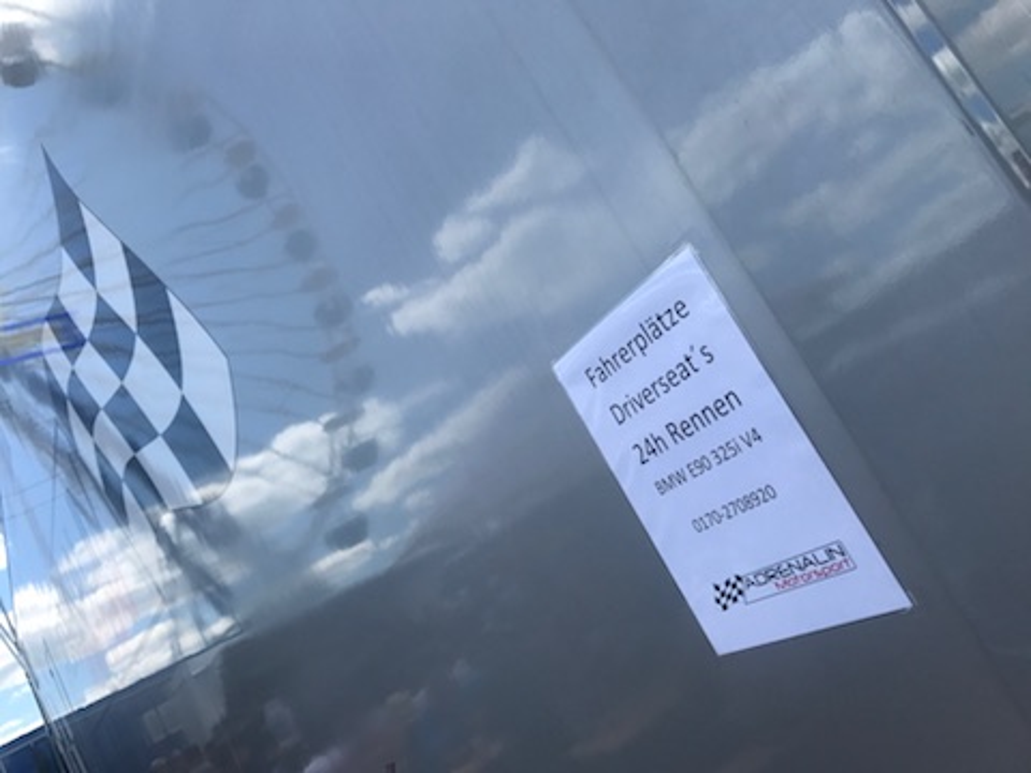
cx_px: 516
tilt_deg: +10.6
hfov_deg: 63.4
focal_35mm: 28
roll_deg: +31.2
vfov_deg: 49.7
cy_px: 386
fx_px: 834
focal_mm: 3.99
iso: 20
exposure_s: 1/1842
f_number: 1.8
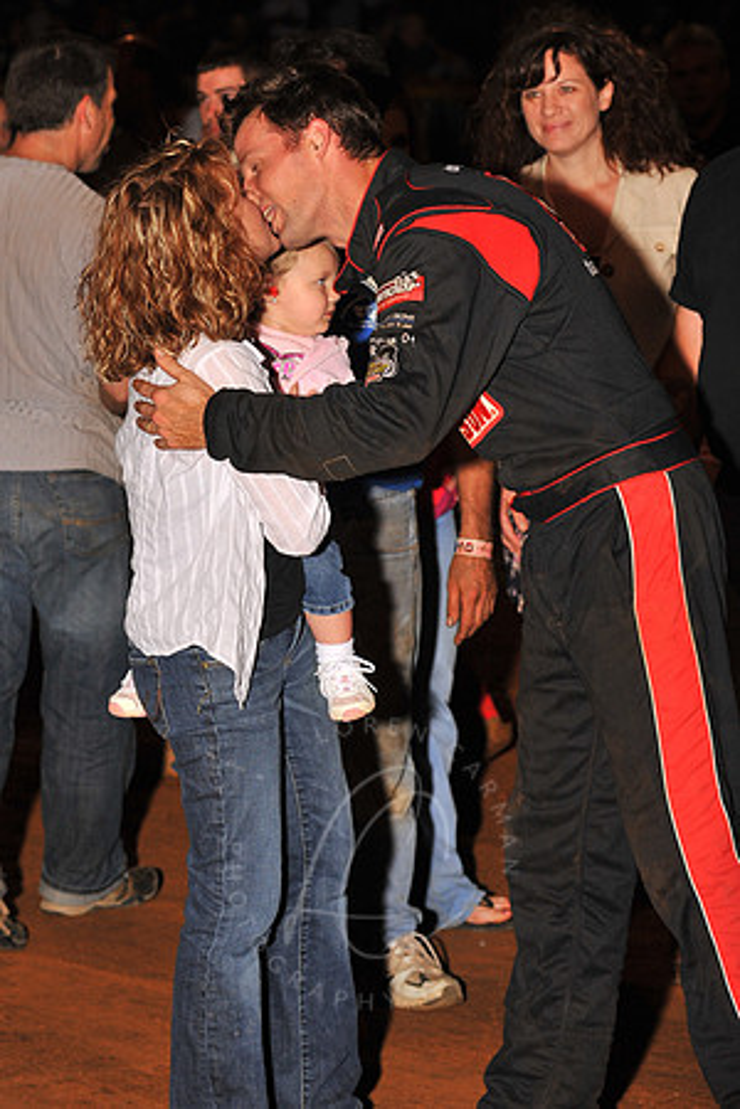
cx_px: 370
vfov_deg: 19.5
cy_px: 554
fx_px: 3237
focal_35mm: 105
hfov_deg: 13.0
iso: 500
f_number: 6.3
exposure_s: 1/320
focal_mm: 105
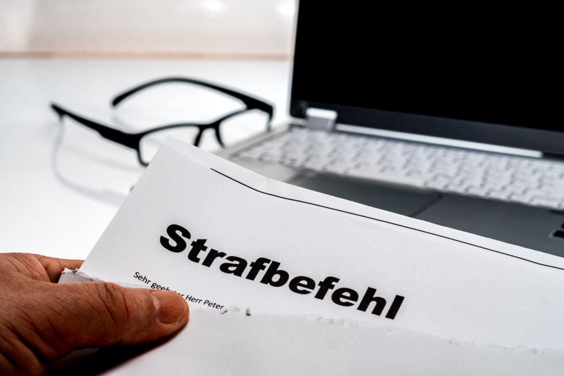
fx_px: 1175
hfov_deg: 27.0
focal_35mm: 75
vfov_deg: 18.2
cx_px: 282
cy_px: 188
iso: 50
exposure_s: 1/250
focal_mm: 50
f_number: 7.1
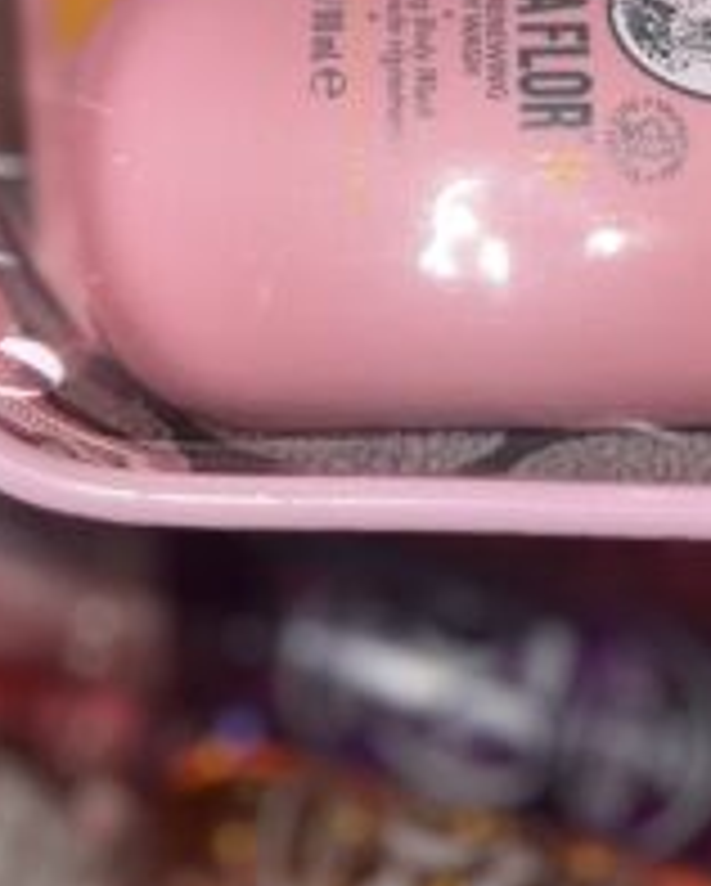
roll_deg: -3.2
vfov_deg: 16.9
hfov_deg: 15.0
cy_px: -432
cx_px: 382
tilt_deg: -33.4
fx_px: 2705
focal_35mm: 103
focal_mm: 5.7
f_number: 1.5
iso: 32
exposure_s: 1/506
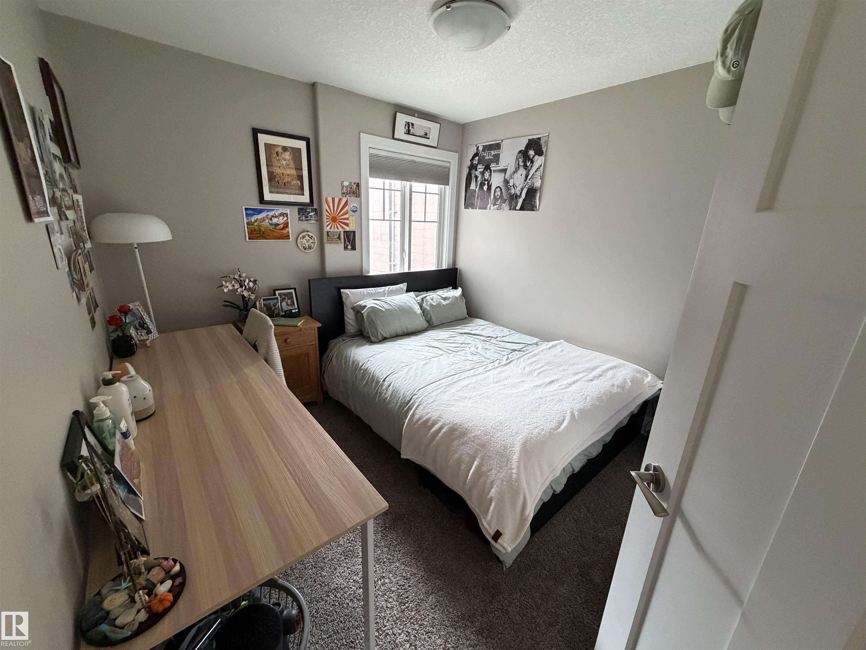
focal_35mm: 14
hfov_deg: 102.1
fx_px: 350
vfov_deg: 85.7
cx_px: 433
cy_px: 325
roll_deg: -2.4
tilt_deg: -16.9
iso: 500
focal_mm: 2.22
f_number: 2.2
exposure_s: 1/60
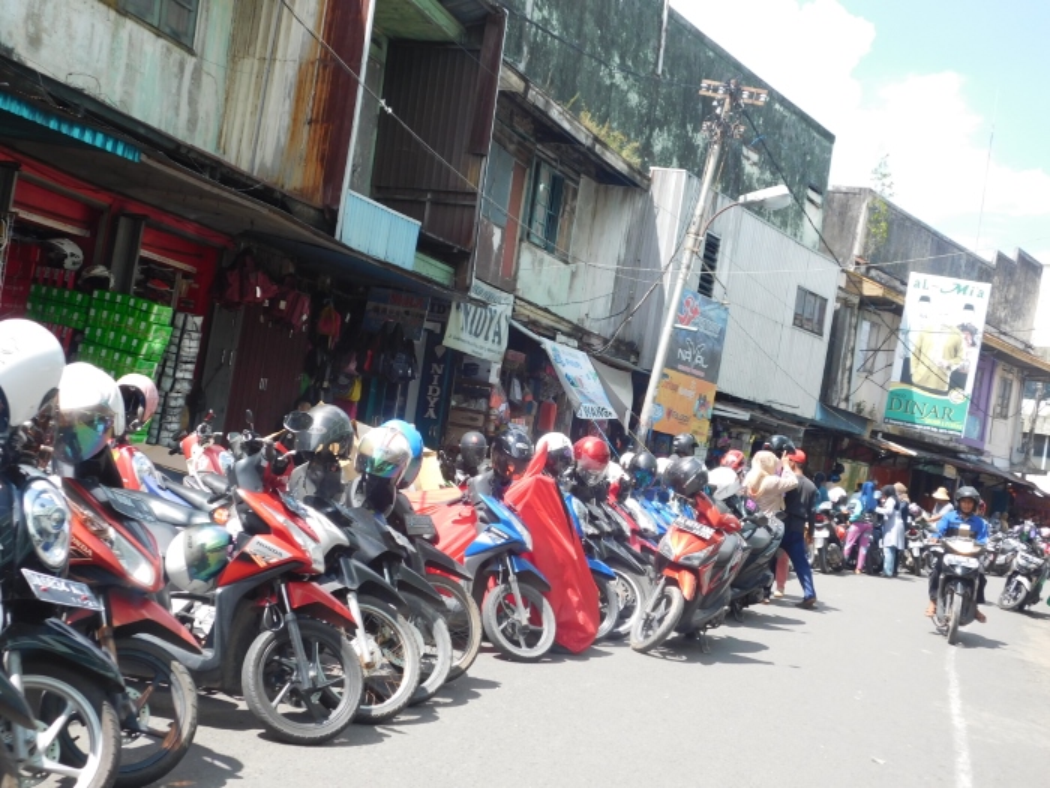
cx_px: 525
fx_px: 1365
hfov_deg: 42.1
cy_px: 394
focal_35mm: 45
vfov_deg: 32.2
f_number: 3.7
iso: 125
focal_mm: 8
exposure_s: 1/400
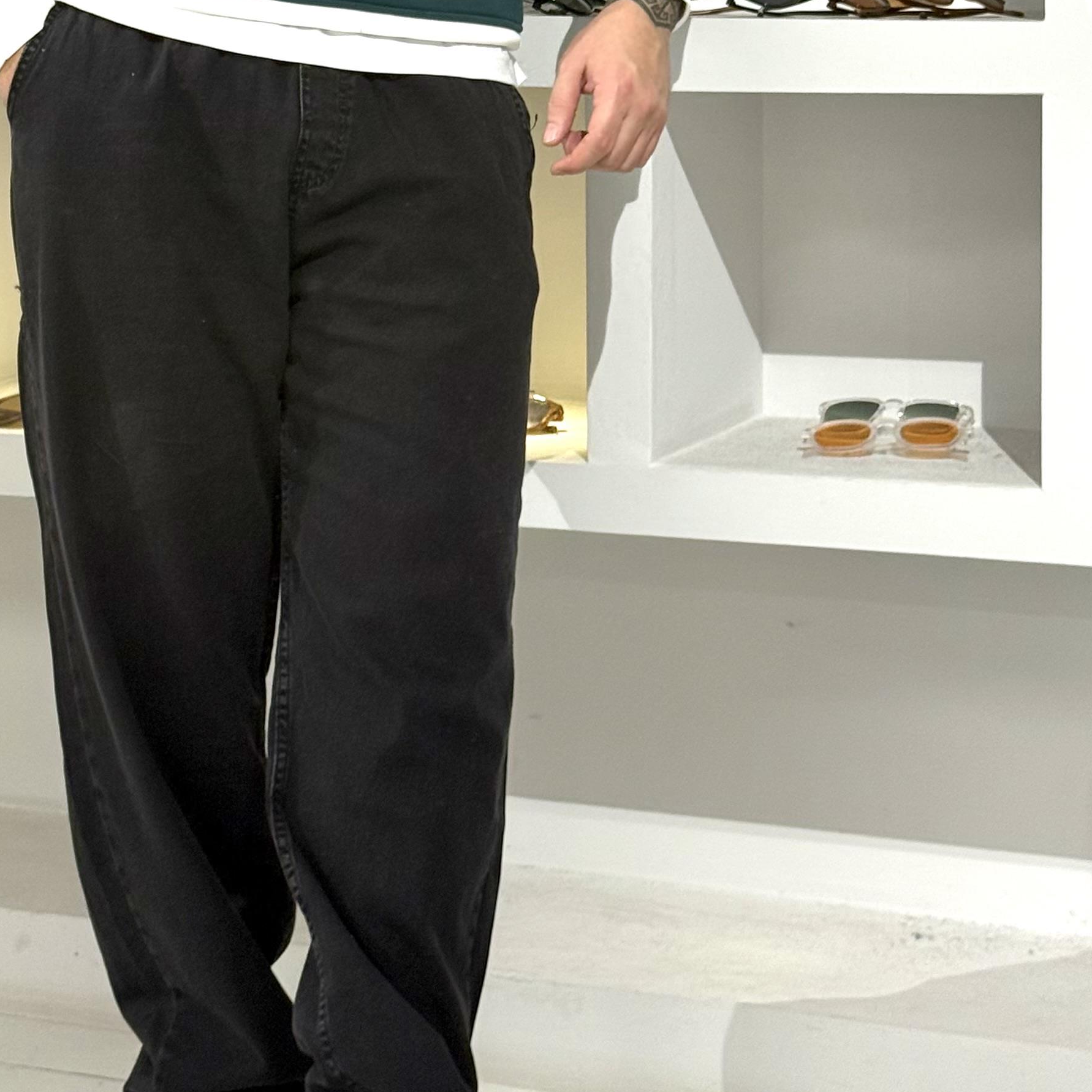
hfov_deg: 18.1
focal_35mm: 96
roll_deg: -0.1
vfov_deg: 17.9
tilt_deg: -3.2
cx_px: 355
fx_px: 3426
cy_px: 149
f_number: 1.78
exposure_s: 1/100
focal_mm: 6.76
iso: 80
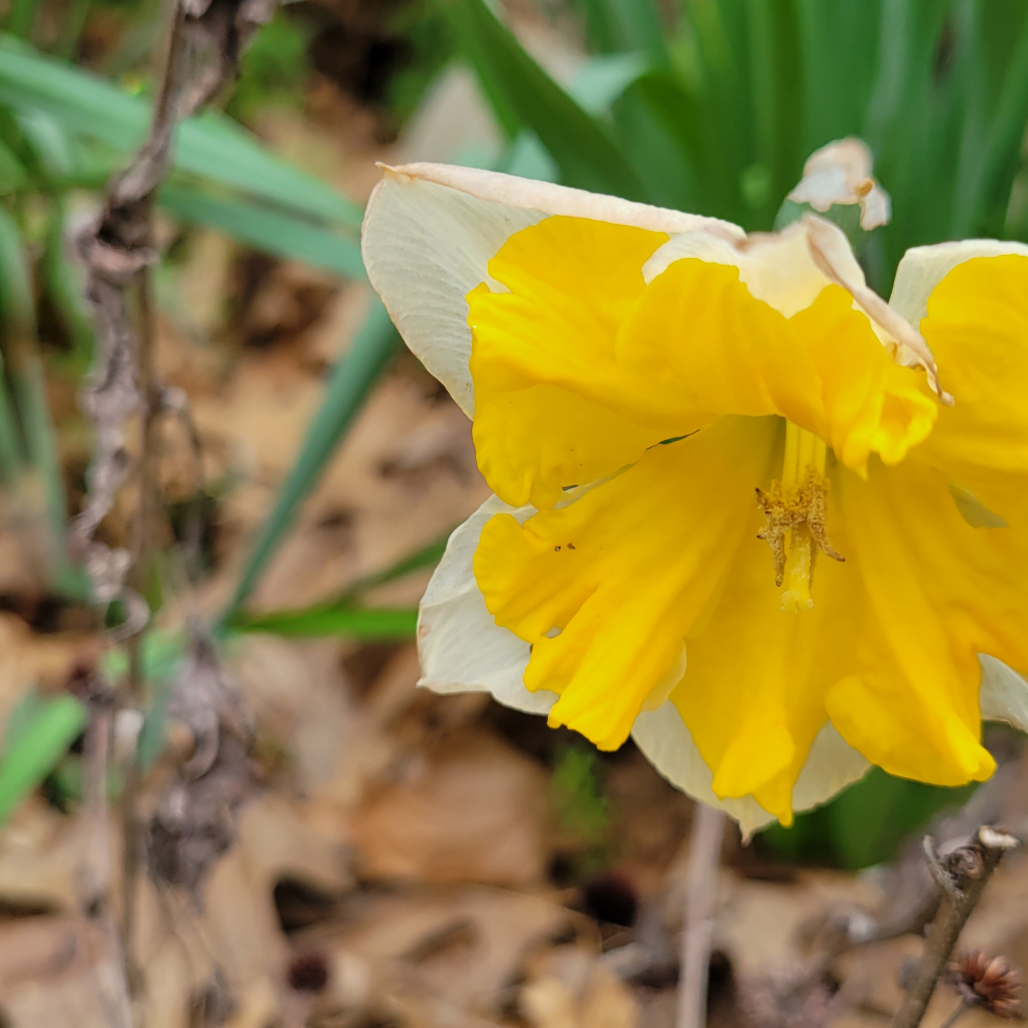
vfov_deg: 37.5
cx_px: 534
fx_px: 1512
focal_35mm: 45
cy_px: 462
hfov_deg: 37.5
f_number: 1.8
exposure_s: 1/299
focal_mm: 5.4
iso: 40
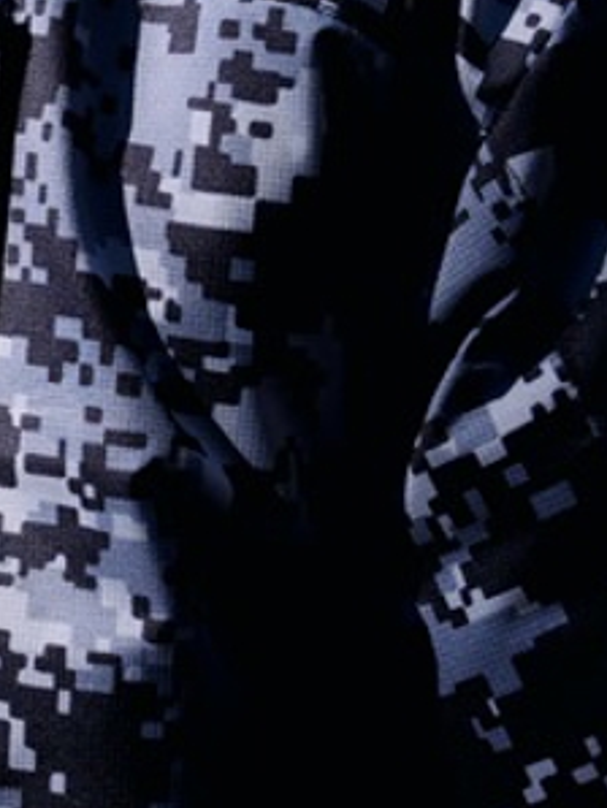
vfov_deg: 13.6
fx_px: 3385
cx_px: -236
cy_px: 193
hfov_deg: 10.0
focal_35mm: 145
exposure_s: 1/1000
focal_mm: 40
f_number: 4.8
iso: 400
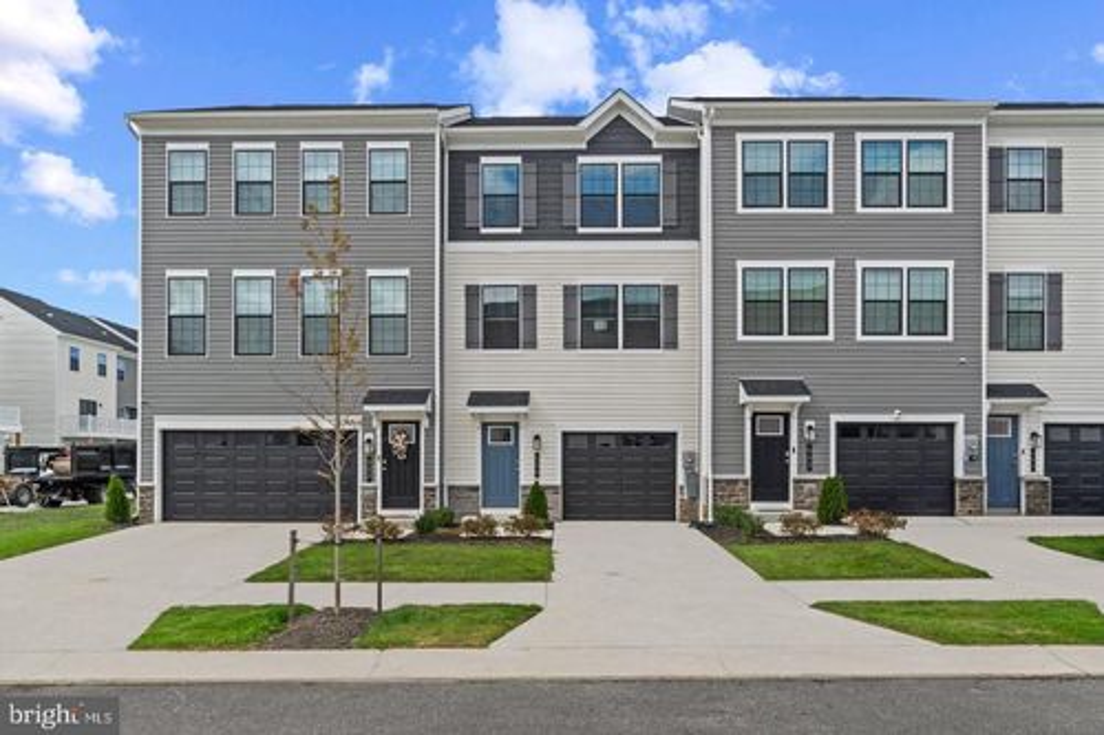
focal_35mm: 22
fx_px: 690
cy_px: 368
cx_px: 552
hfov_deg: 77.3
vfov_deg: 56.1
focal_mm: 15
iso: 100
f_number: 13
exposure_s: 1/40
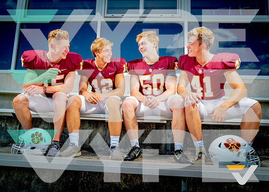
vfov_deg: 53.2
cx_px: 129
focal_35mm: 25
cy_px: 96
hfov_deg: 70.0
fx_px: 192
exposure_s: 1/125
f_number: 11
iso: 100
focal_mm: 24
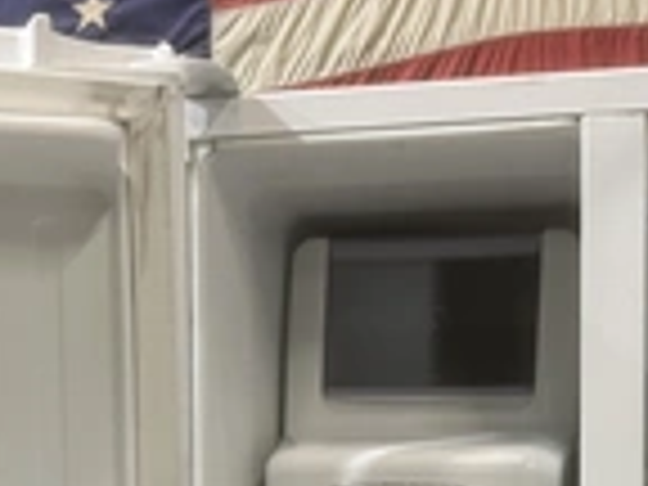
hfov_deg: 27.0
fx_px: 1348
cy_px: 549
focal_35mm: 72
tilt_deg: -3.5
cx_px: 279
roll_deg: +0.5
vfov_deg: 19.5
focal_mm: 5.1
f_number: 1.6
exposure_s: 1/60
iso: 100
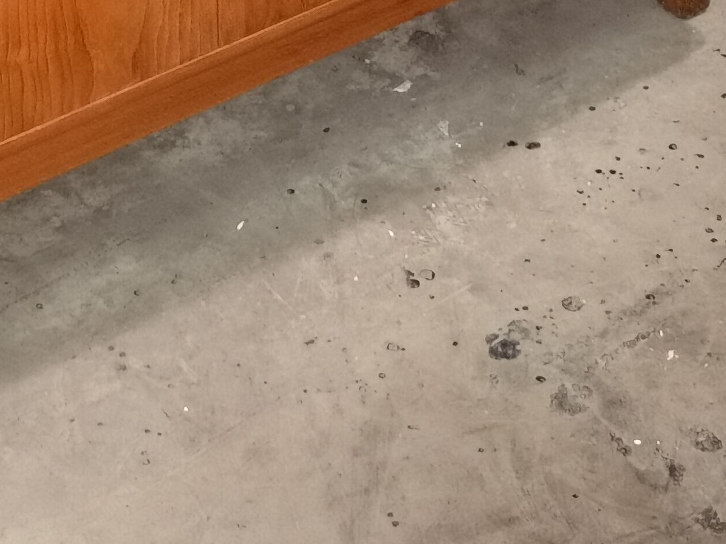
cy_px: -283
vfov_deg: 10.9
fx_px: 2747
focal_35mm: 131
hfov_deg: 14.9
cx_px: 82
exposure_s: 1/50
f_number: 1.9
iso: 160
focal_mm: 6.71
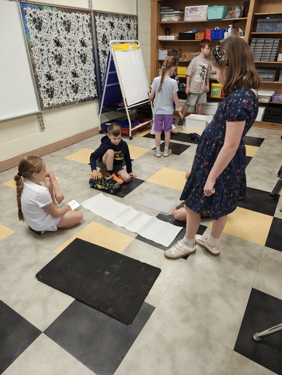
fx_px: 261
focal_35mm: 24
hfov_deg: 56.8
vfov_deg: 71.6
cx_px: 141
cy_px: 188
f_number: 1.8
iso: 1356
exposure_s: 1/40
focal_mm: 5.41
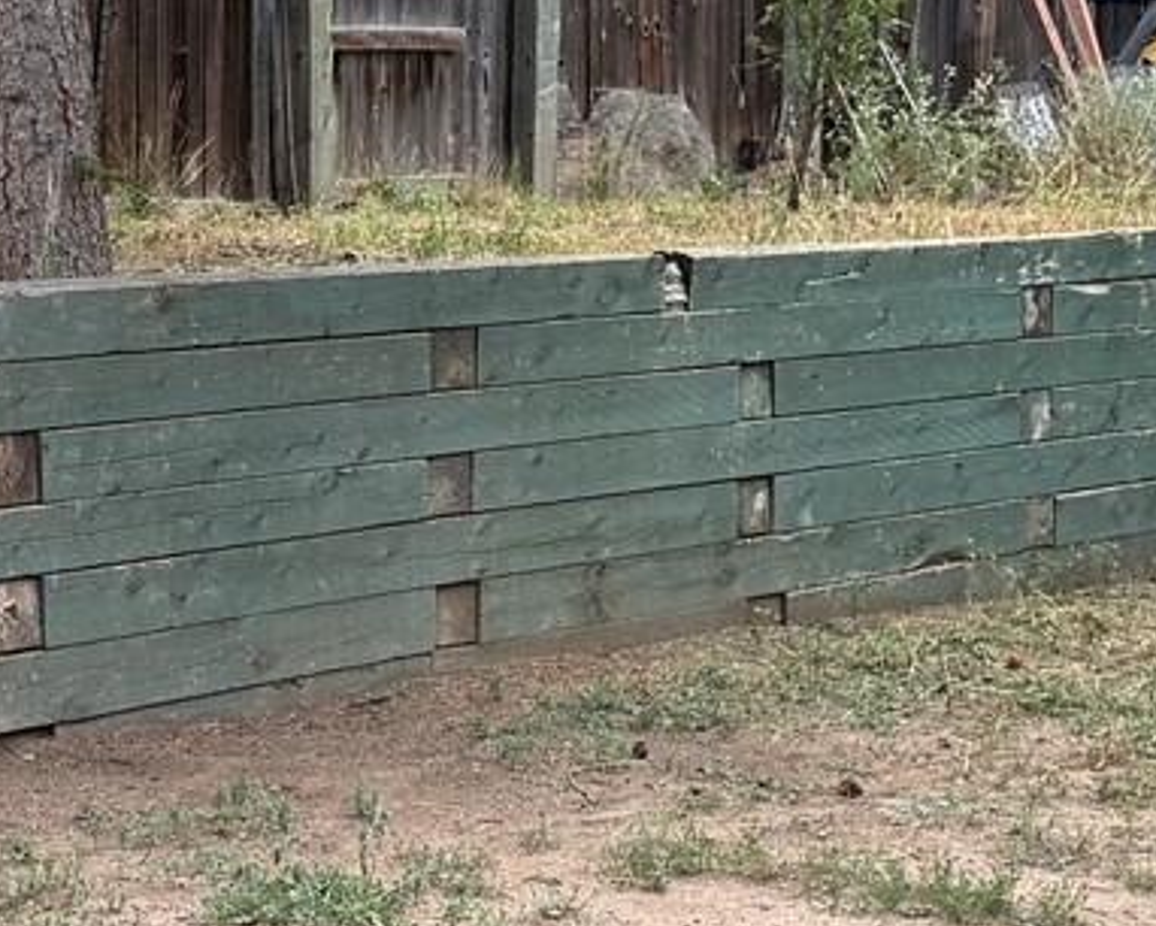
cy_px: 448
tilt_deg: -3.7
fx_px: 3355
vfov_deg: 15.7
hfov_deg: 19.5
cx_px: 654
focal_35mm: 98
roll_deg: +0.7
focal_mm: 6.76
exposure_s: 1/671
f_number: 1.78
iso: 80
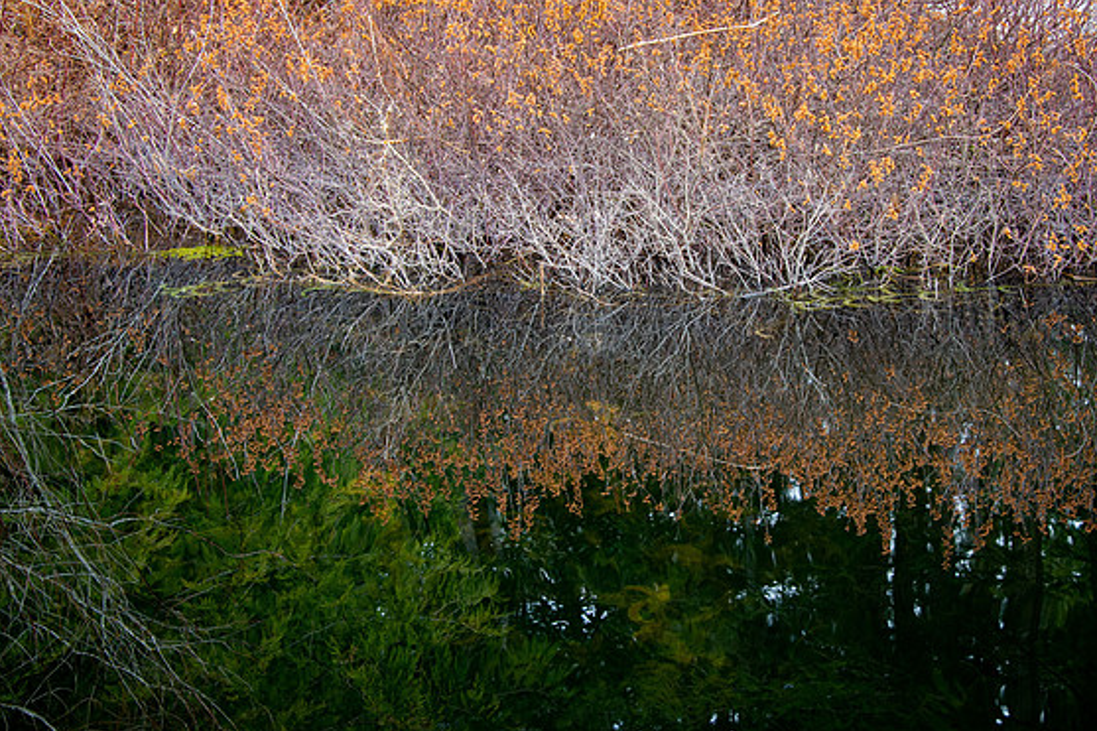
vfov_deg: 17.7
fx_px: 2346
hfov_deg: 26.3
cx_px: 677
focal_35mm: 77
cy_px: 304
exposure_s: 1/80
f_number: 6.3
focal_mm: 62
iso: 1000
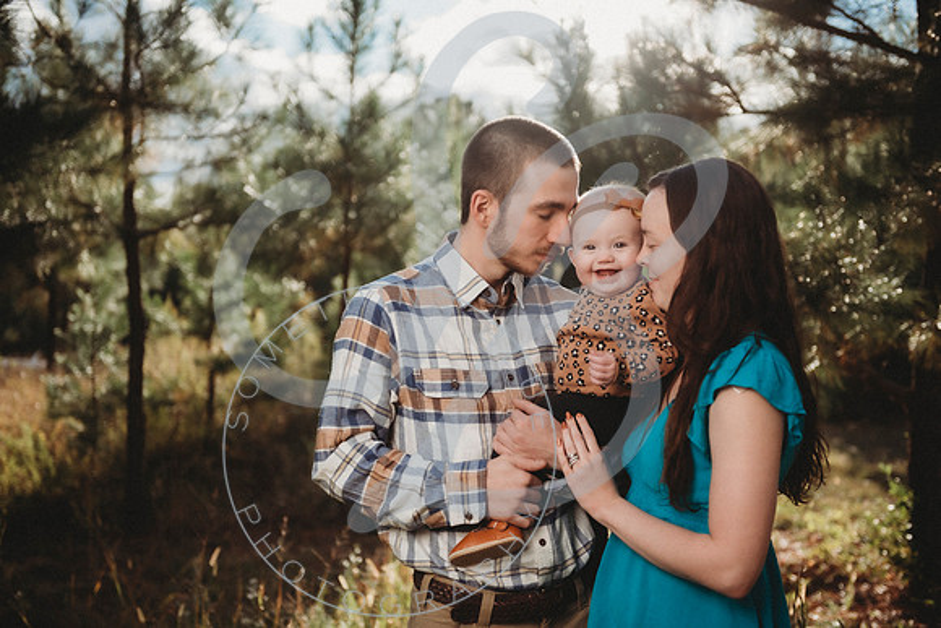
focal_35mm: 48
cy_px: 314
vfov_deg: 28.1
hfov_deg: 41.1
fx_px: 1255
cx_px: 470
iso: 100
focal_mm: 48
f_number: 2.8
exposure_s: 1/800
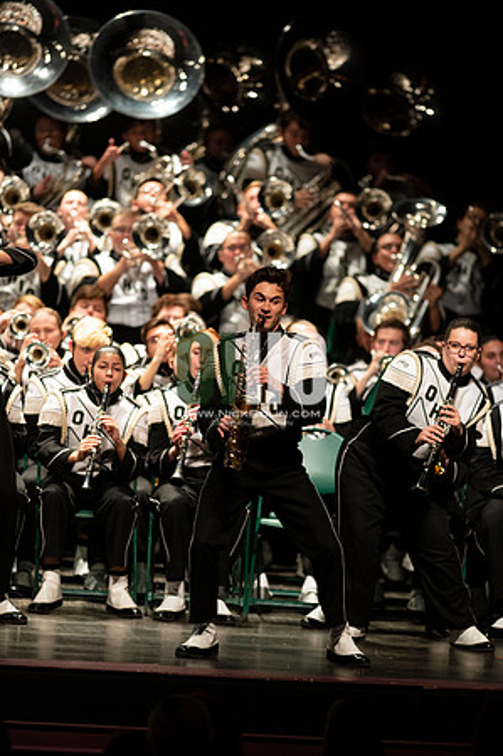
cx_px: 252
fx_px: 6302
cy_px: 378
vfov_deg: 6.9
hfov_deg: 4.6
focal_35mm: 300
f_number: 2.8
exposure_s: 1/500
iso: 3200
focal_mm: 300
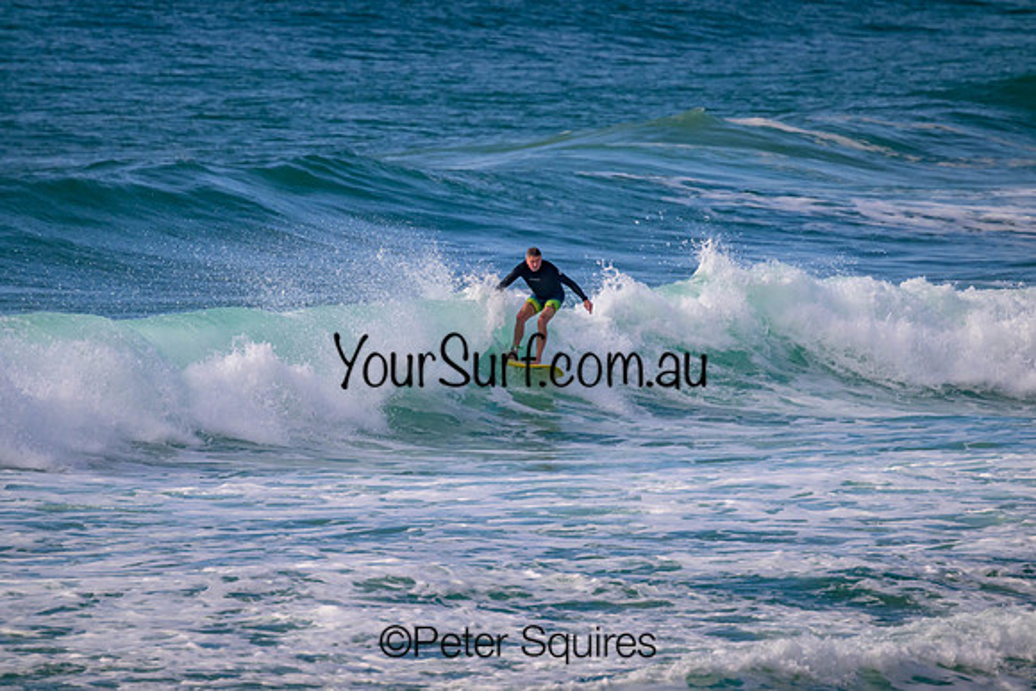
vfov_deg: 1.7
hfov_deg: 2.6
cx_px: 518
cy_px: 346
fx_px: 23027
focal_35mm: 800
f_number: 11
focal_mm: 800
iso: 1100
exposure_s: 1/2000
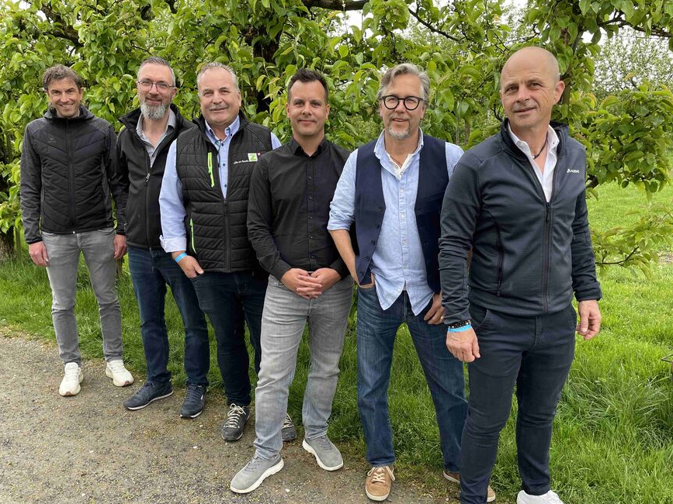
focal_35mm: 30
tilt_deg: -14.4
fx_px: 583
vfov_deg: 46.7
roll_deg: +0.8
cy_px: 287
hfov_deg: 59.9
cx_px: 315
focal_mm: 4.2
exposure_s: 1/561
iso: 32
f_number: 1.6
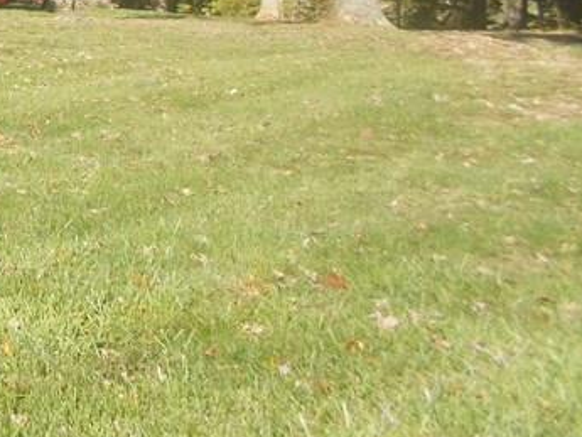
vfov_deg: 16.6
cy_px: -49
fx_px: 1446
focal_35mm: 86
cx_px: -267
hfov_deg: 20.0
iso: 80
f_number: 3.3
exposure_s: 1/400
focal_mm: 4.1
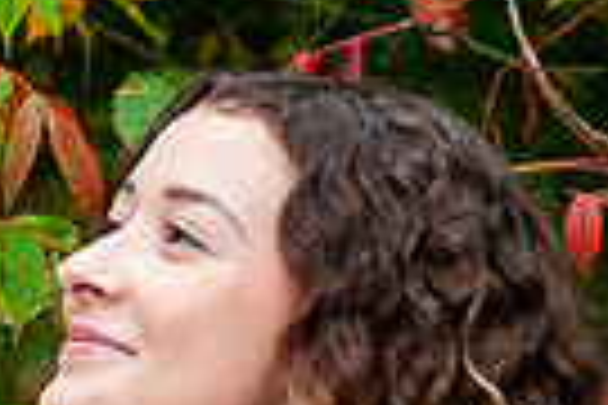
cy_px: 645
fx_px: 6789
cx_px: -302
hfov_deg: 5.1
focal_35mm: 402
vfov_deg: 3.4
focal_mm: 56
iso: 400
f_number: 5
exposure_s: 1/160
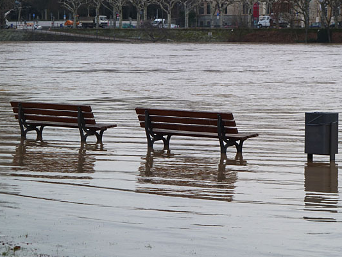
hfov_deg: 13.7
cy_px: 128
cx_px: 163
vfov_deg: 10.3
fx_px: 1423
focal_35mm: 144
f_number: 4.4
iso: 80
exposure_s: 1/160
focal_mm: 21
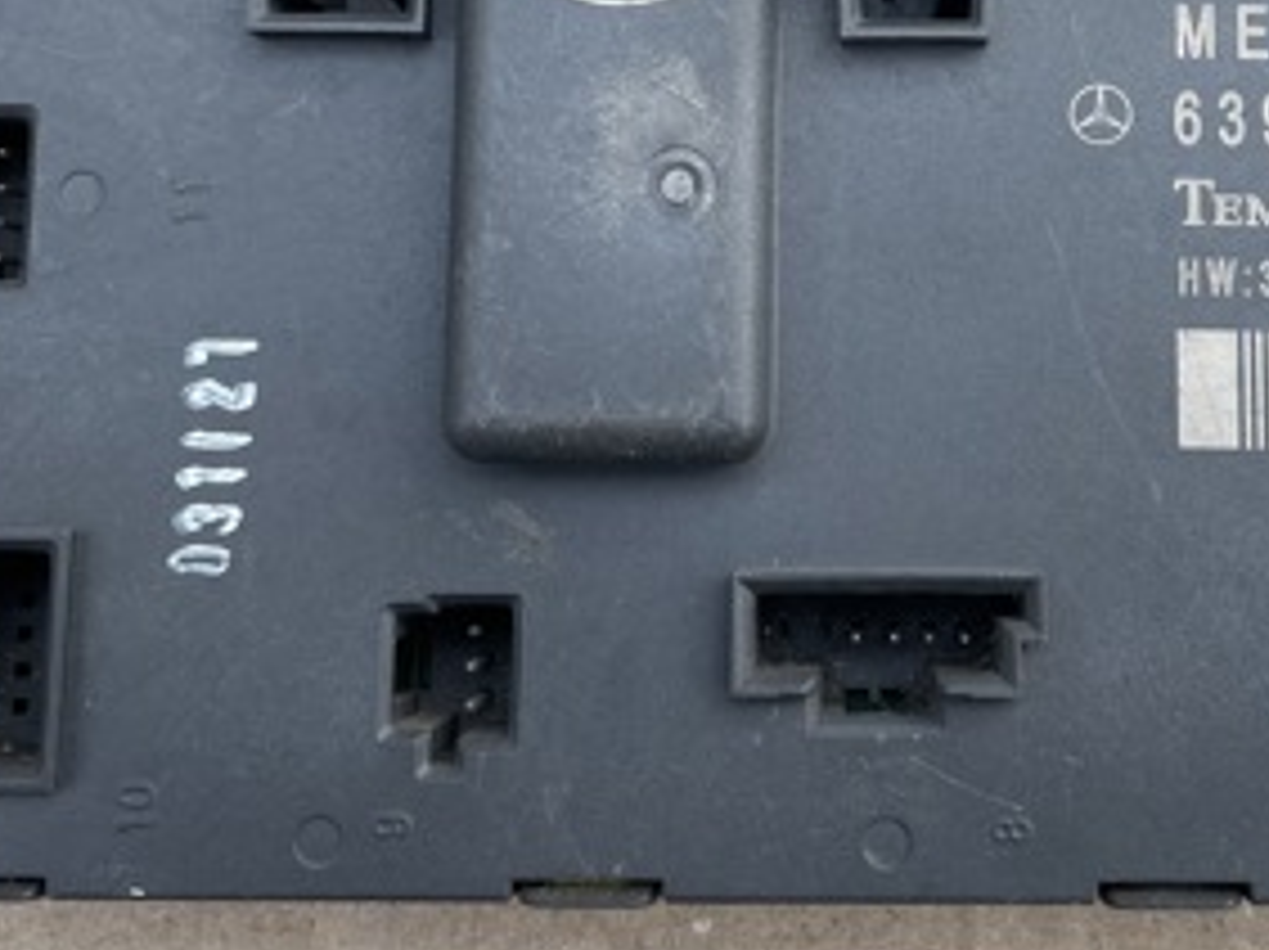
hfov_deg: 32.4
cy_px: 101
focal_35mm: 59
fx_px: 2161
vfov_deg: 24.1
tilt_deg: -79.1
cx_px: 868
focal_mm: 4.2
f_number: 1.6
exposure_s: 1/263
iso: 32
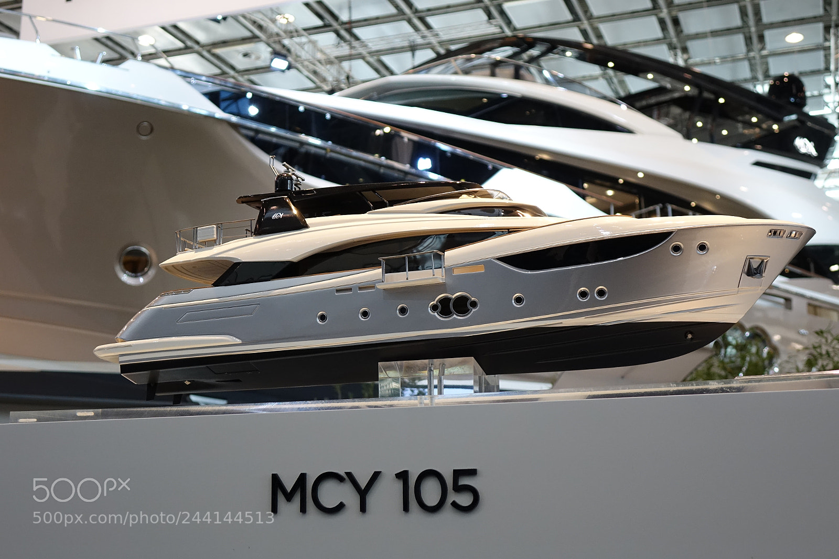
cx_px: 420
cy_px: 280
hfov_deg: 39.6
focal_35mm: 50
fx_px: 1165
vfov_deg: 27.0
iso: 640
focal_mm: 18.21
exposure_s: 1/200
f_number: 2.8
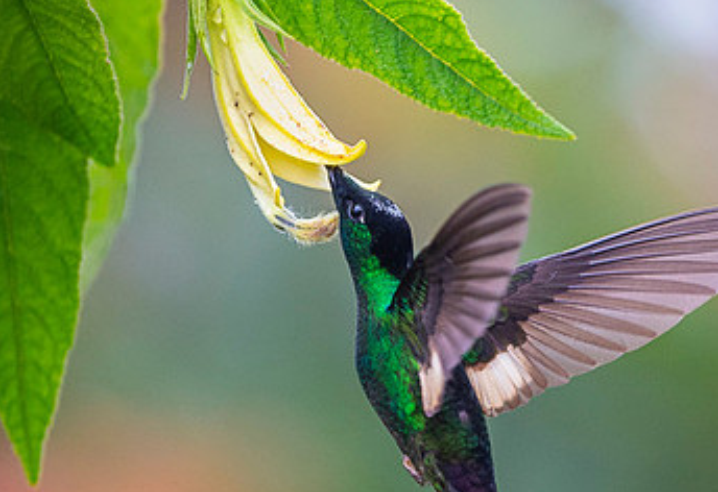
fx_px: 23403
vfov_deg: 1.2
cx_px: 535
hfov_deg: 1.8
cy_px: 333
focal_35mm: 1163
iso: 2500
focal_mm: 500
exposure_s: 1/2500
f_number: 4
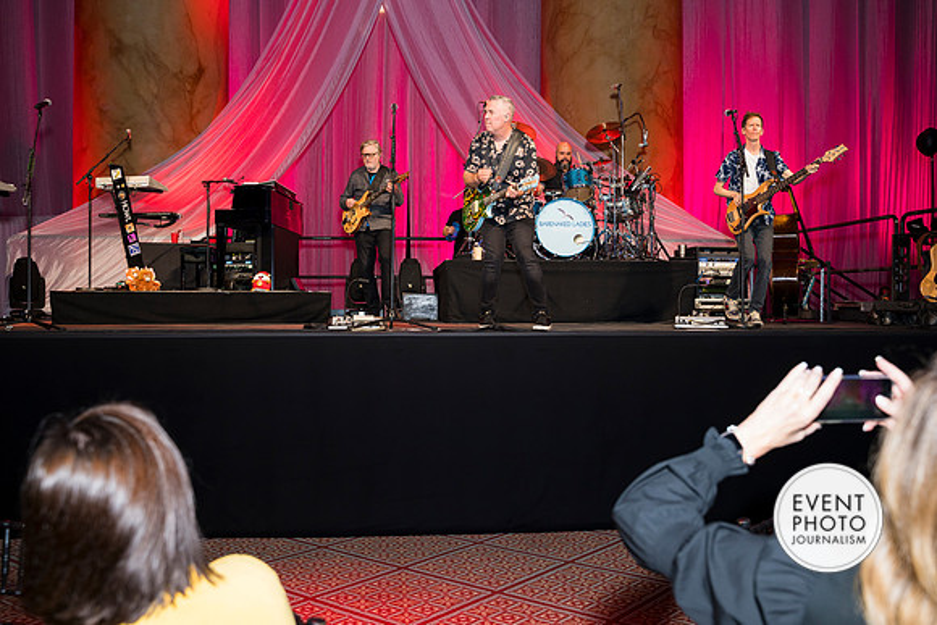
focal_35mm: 34
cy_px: 312
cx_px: 468
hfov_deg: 56.1
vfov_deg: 39.2
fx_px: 879
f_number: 4
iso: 800
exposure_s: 1/100
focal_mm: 32.5
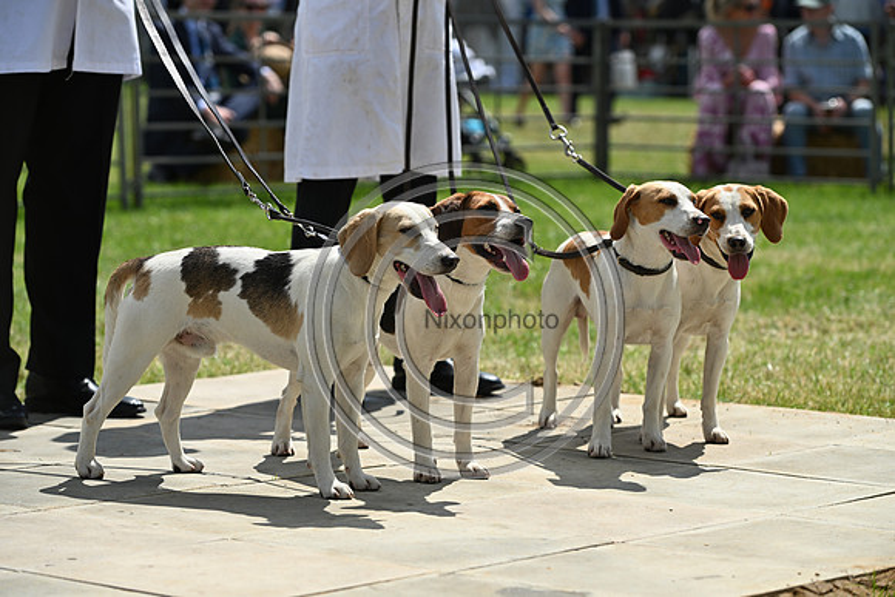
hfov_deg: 17.6
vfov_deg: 11.8
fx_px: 2884
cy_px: 298
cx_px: 448
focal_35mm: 116
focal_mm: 116
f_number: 4.5
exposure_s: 1/1250
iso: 125
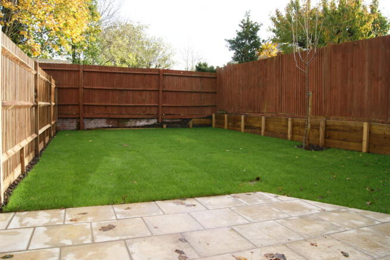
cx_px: 195
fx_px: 293
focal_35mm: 27
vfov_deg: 48.0
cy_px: 130
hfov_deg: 67.4
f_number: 7.1
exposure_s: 1/160
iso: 100
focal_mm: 18
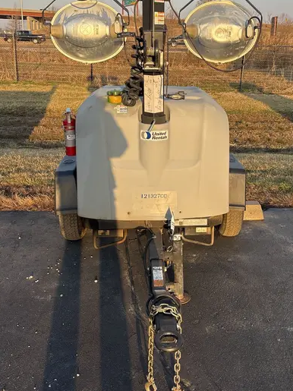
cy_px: 149
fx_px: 418
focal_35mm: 37
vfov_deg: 49.7
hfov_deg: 38.5
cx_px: 177
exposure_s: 1/1248
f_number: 1.6
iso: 50
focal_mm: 5.96
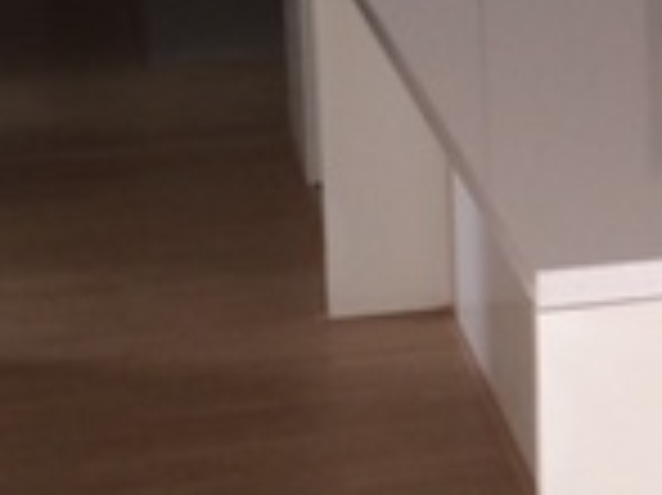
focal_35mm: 131
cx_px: 991
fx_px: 2503
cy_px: -27
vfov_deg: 11.2
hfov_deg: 14.1
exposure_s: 1/30
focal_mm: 4.12
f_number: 2.2
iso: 80
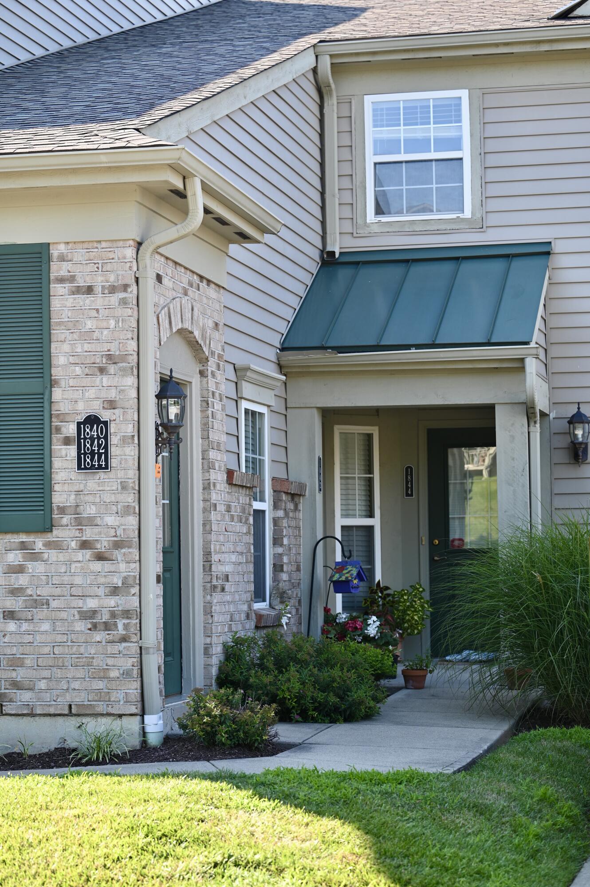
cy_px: 444
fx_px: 2118
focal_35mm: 86
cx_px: 295
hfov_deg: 15.9
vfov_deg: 23.7
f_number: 4
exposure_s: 1/320
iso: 200
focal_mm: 86
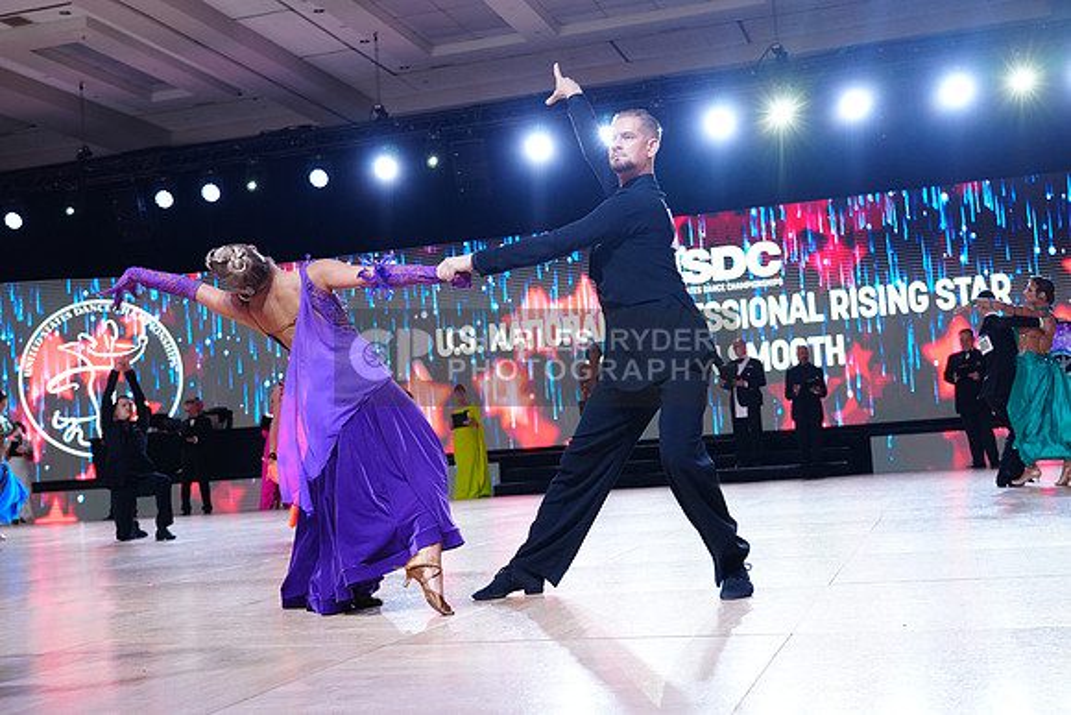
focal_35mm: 42
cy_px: 358
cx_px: 536
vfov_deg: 31.9
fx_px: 1250
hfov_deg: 46.4
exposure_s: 1/500
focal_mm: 42
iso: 1250
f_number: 4
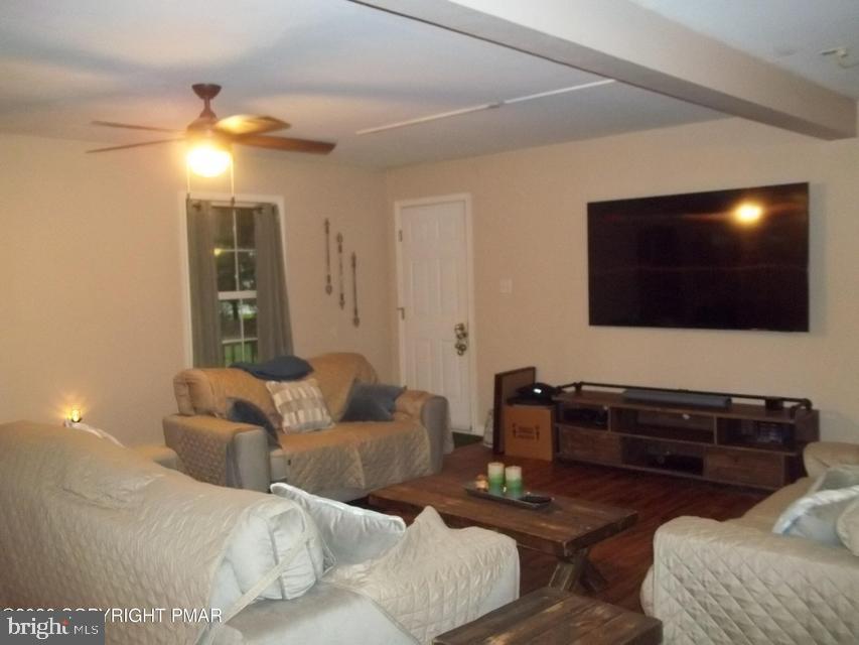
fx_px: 794
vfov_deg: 44.2
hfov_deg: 56.8
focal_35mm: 32
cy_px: 322
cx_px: 430
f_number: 2.9
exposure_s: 1/30
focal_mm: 5.7
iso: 400
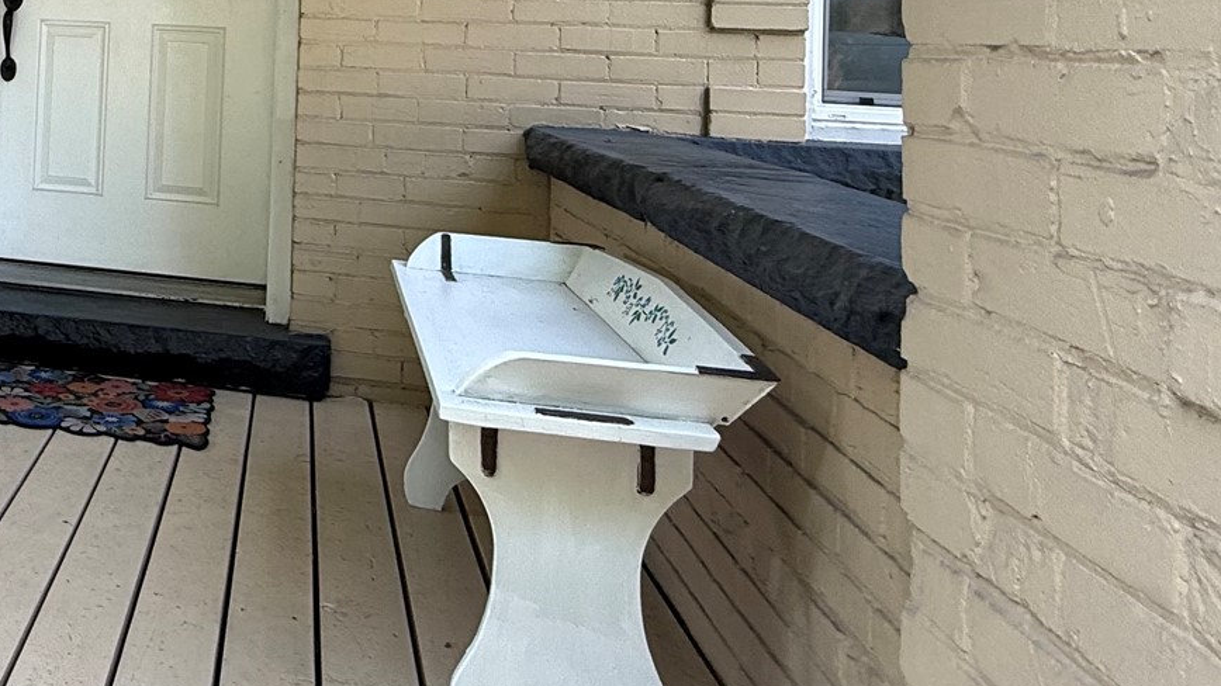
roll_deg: -3.0
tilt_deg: +2.5
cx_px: -6
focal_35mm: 36
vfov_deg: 30.3
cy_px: -15
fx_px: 1165
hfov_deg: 46.2
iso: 50
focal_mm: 2.22
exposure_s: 1/119
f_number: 2.2
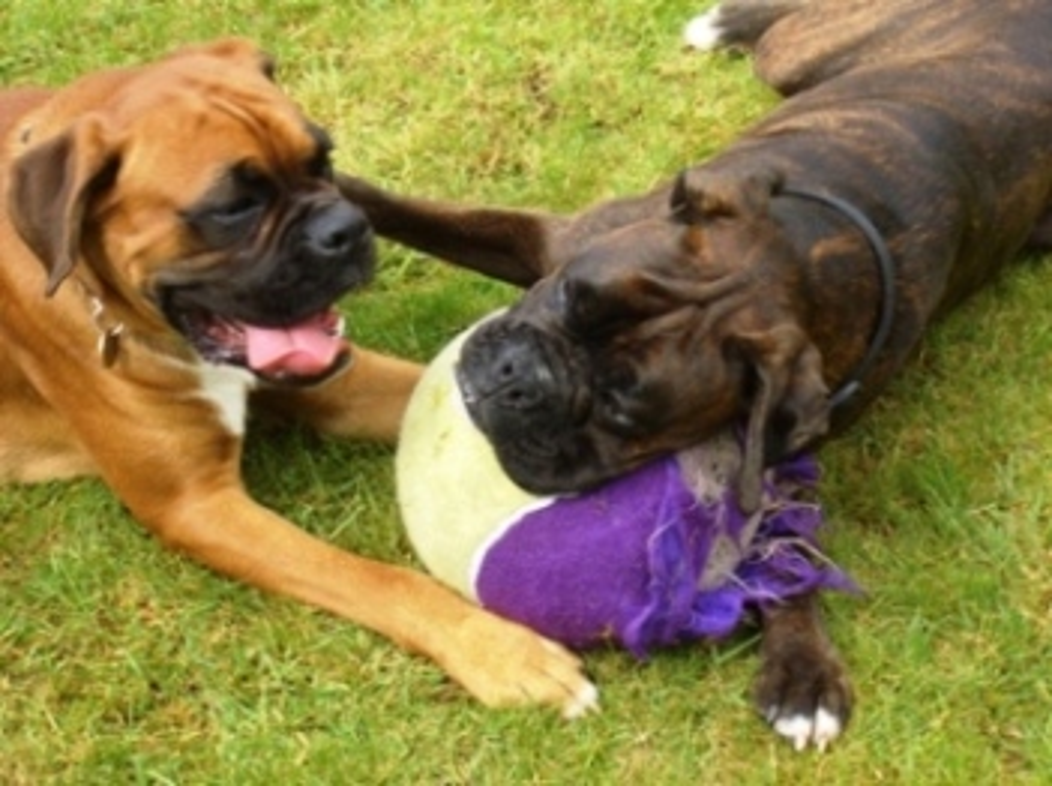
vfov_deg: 14.1
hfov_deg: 18.8
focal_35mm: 105
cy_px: 393
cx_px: 526
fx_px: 3186
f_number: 4.8
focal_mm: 17.4
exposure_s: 1/125
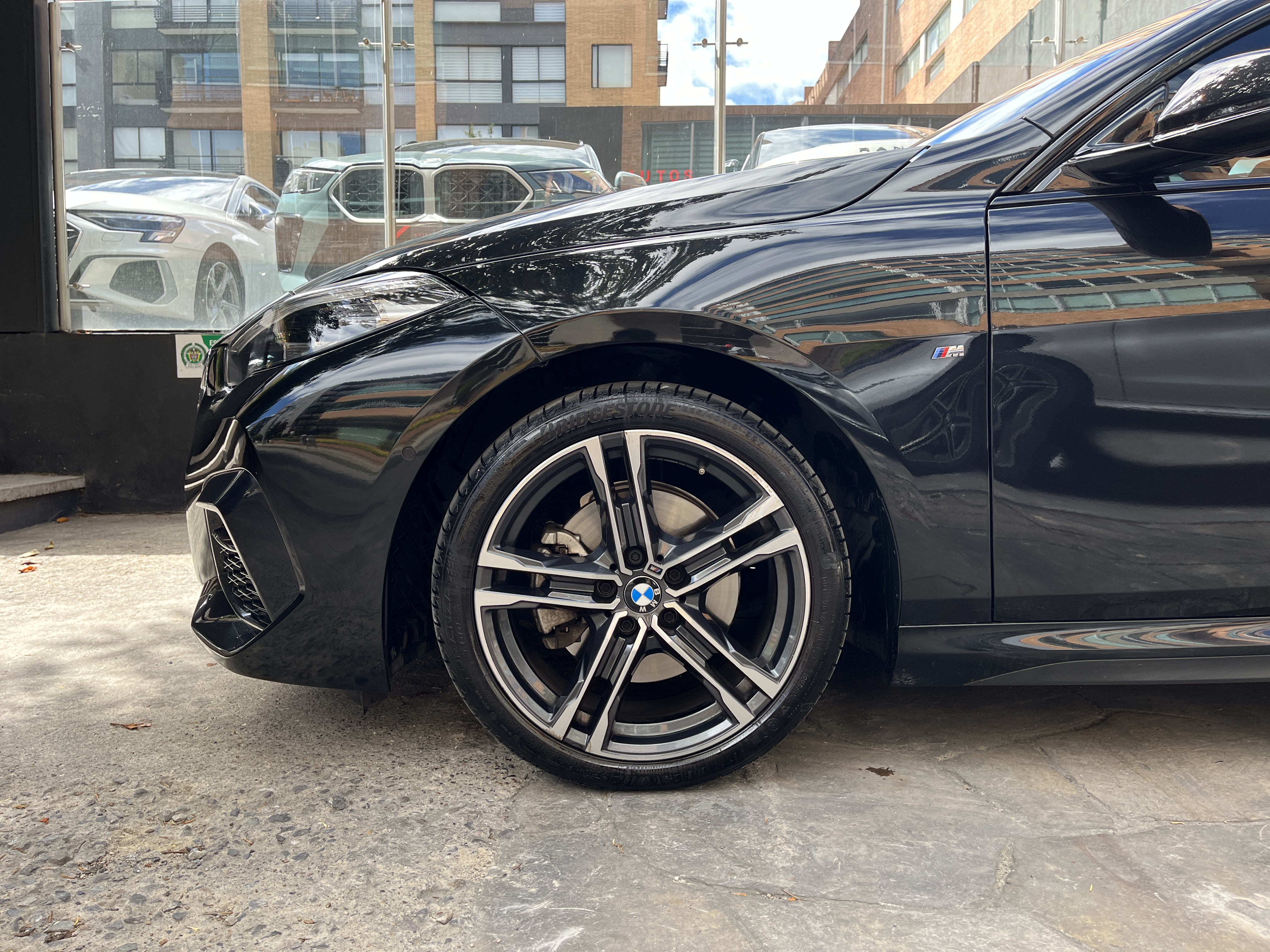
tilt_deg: -3.0
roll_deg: +0.2
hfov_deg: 67.3
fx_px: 954
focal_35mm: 26
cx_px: 635
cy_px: 476
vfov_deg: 53.1
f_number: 1.6
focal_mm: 5.1
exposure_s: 1/362
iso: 50
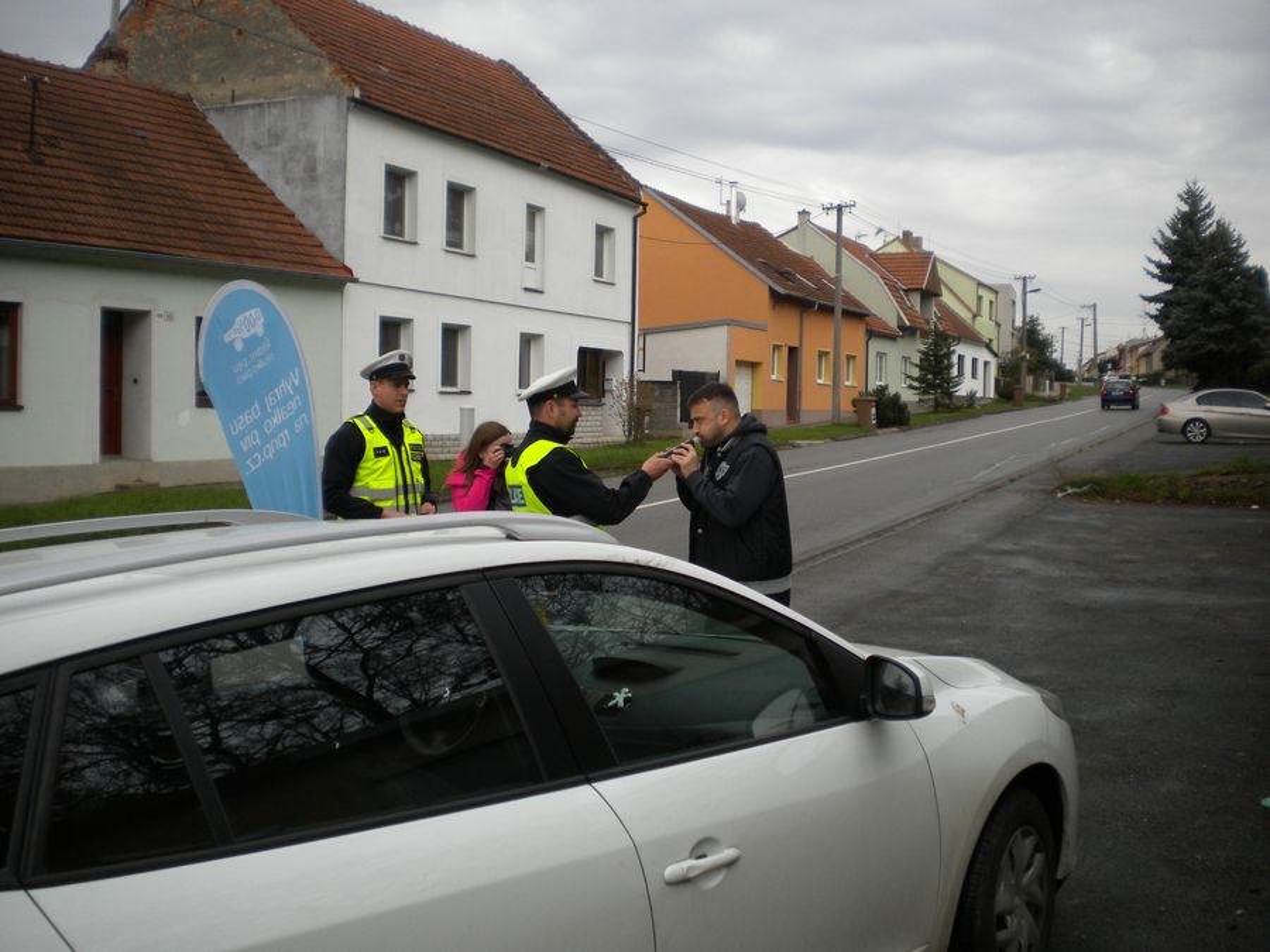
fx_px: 1284
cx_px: 635
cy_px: 476
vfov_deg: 40.7
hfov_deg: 52.6
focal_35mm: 35
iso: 98
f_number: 3.1
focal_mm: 6.3
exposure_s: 1/463
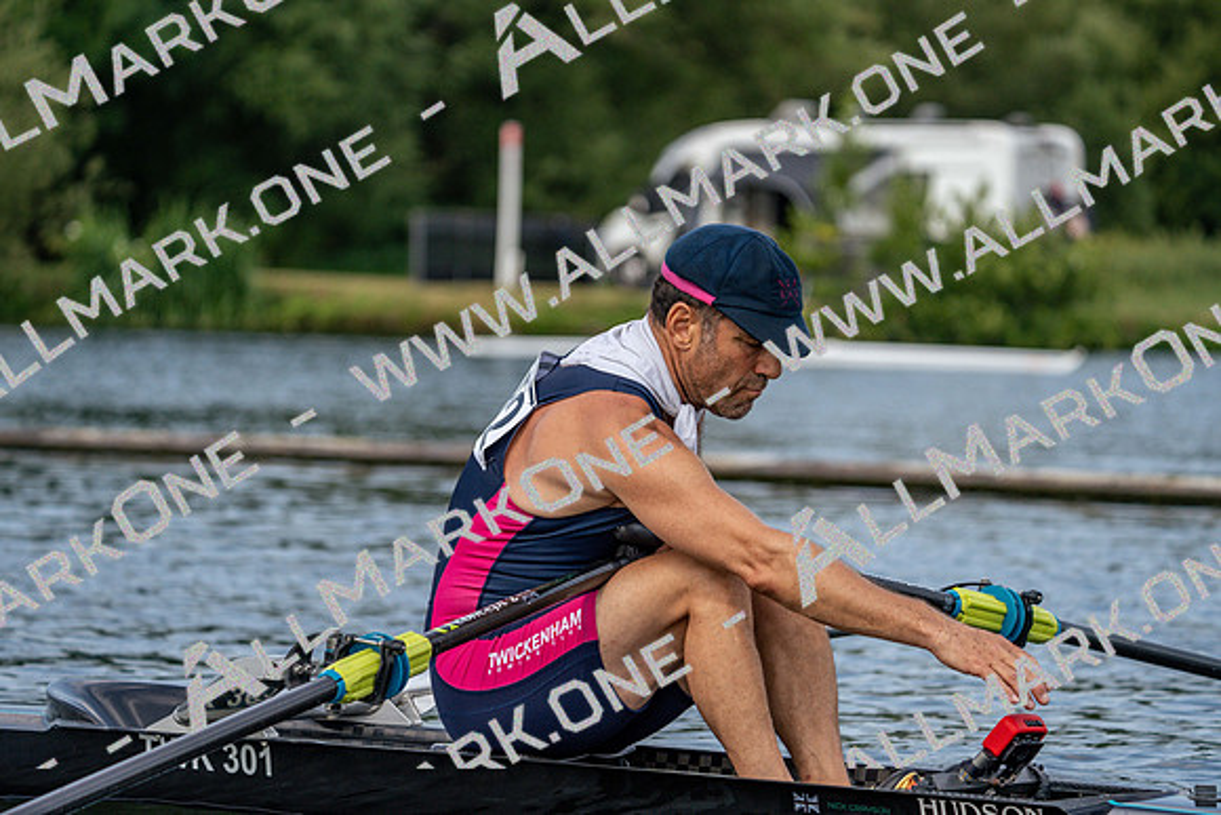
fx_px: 6785
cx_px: 610
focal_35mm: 200
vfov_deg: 6.9
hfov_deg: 10.3
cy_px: 408
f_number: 5.6
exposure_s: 1/1600
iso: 400
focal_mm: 200
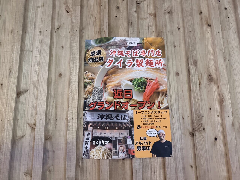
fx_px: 166
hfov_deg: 71.6
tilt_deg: +12.6
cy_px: 90
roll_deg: +1.5
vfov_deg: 56.8
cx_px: 120
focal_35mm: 24
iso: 1000
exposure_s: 1/33
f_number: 1.78
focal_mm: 6.76
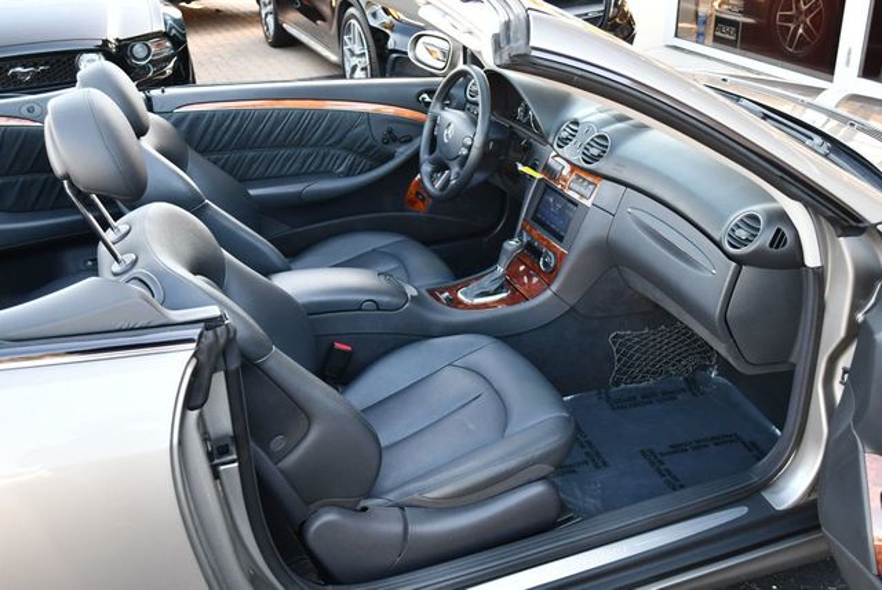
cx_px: 441
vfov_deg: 36.9
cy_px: 295
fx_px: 883
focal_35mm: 36
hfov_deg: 53.1
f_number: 3.5
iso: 720
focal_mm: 18
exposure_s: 1/250
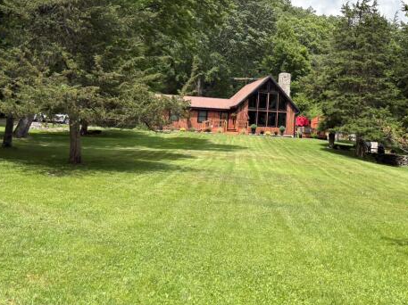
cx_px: 298
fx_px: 483
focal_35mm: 41
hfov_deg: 44.5
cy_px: 69
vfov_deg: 34.2
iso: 50
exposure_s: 1/2364
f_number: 1.6
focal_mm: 5.96
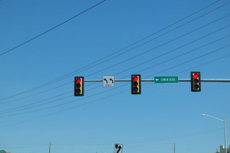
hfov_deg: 23.7
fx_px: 549
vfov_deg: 15.9
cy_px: 72
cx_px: 112
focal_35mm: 86
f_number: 7.1
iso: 100
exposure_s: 1/250
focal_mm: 50
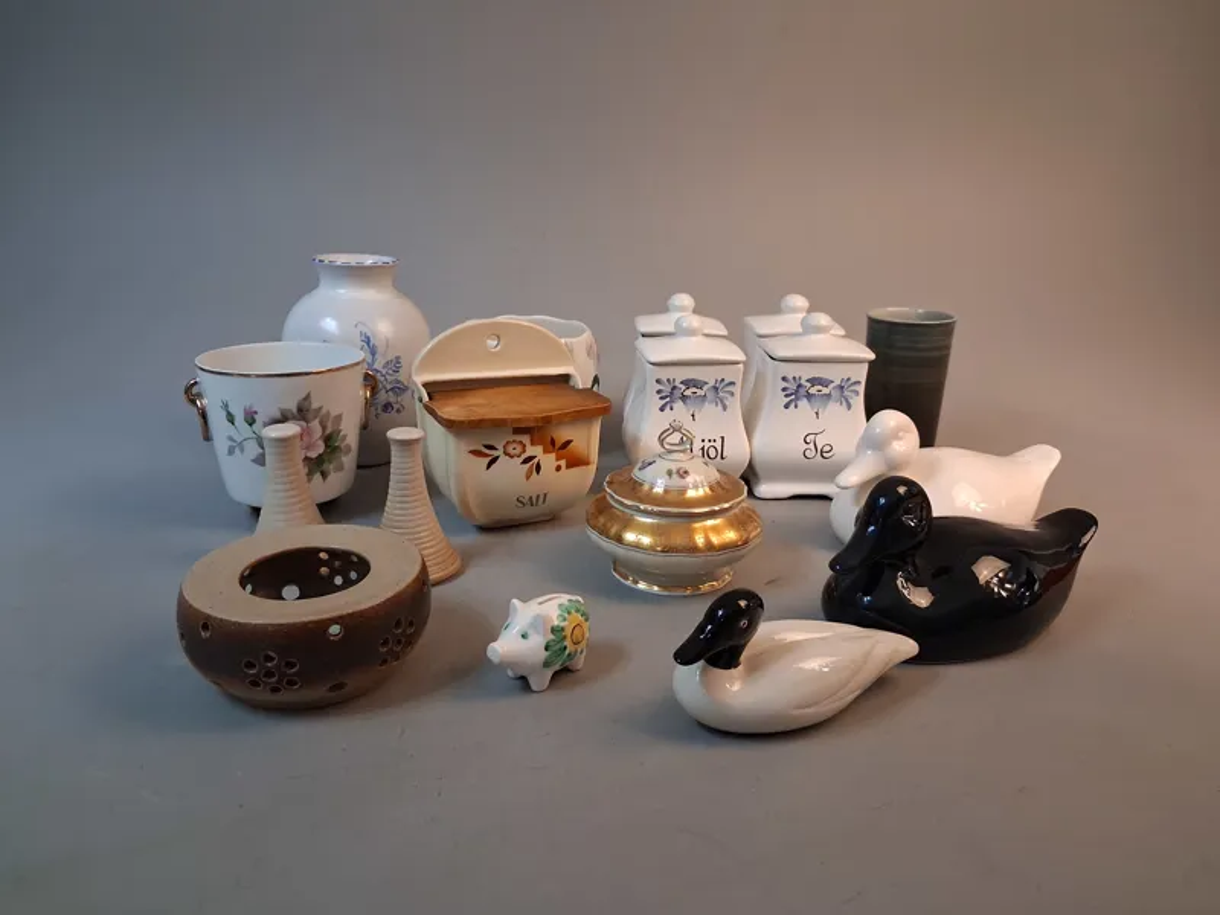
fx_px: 952
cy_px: 458
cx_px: 610
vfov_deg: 51.4
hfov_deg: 65.3
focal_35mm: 27
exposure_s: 1/100
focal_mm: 4
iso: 400
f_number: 1.8
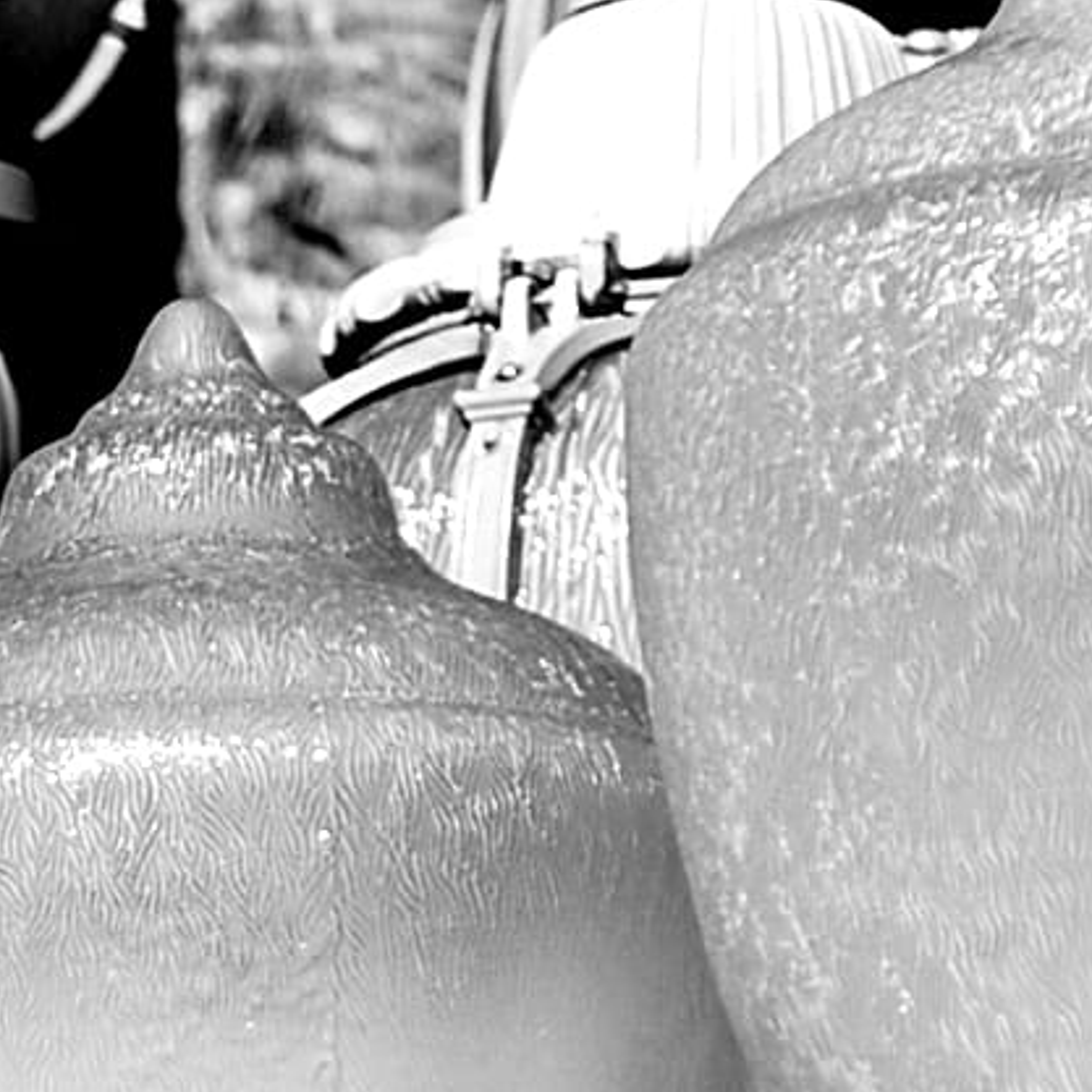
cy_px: 1804
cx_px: -1705
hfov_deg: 1.5
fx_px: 42756
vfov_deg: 1.5
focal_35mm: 1198
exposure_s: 1/500
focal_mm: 135
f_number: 5.6
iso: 100
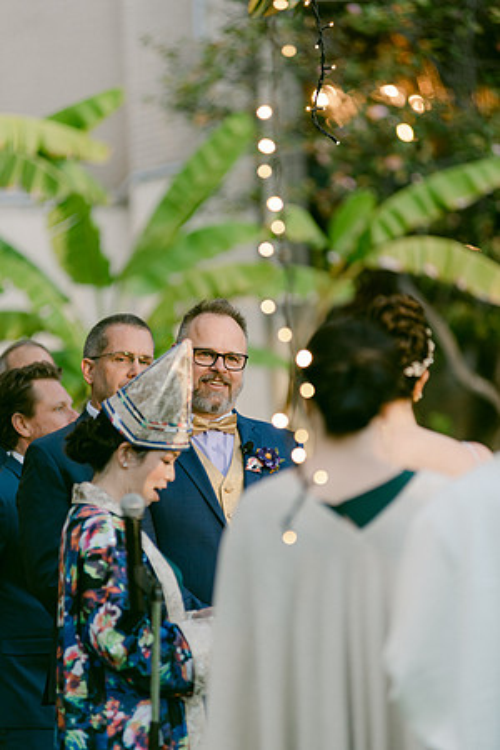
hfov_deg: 6.9
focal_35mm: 200
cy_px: 375
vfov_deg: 10.3
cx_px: 250
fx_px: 4166
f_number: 2.8
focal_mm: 200
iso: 200
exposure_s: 1/125
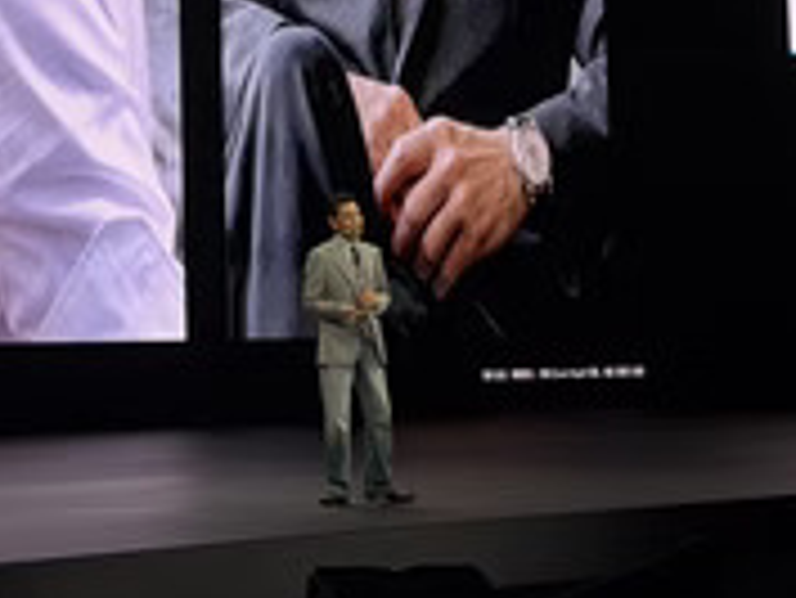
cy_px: -346
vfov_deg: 9.2
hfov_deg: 12.4
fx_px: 3590
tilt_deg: +9.9
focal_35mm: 156
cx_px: -76
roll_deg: +1.2
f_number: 1.78
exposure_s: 1/188
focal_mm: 6.76
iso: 50
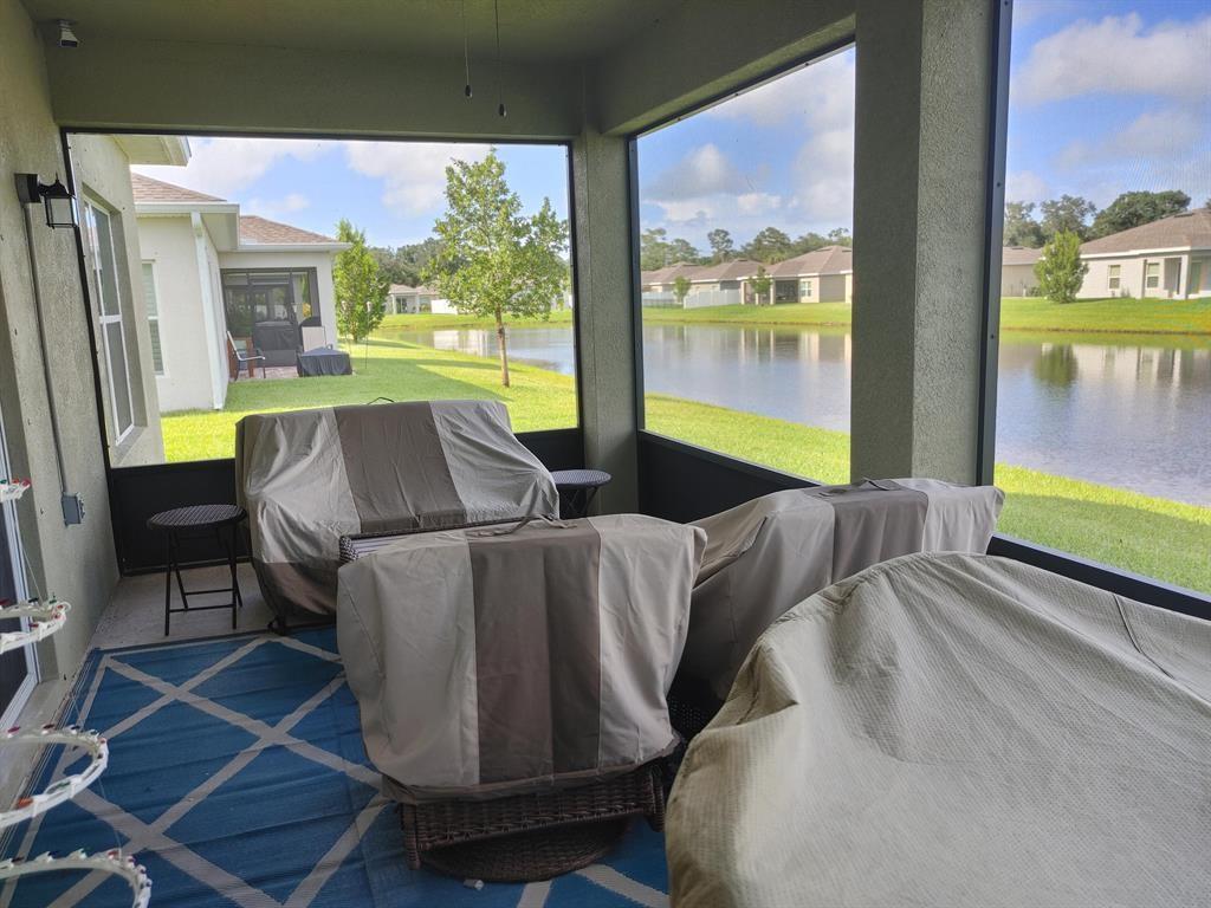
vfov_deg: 53.1
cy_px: 454
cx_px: 606
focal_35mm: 26
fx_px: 910
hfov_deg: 67.3
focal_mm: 5.58
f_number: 1.8
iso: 50
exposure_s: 1/126
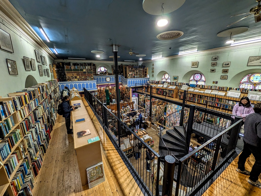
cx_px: 130
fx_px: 106
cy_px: 98
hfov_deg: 102.1
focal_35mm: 14
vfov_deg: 85.7
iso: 118
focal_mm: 1.83
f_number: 2.2
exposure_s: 1/100
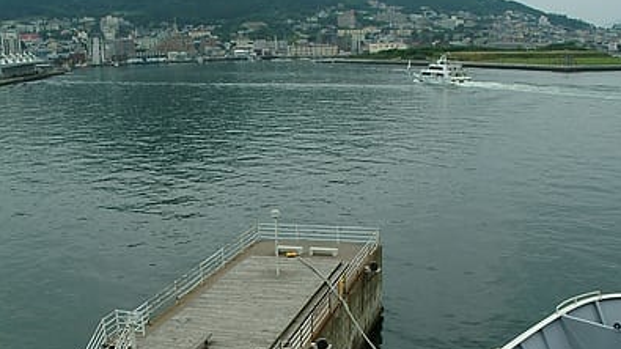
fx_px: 708
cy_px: 275
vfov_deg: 27.2
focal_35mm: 43
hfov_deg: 47.4
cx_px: 313
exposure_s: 1/250
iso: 200
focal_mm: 18
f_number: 8
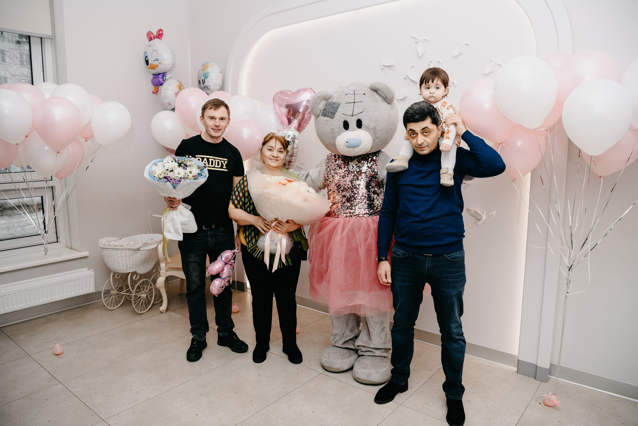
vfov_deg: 52.6
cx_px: 314
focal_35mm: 24
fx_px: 431
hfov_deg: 73.0
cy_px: 216
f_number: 4
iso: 250
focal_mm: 24
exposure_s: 1/160
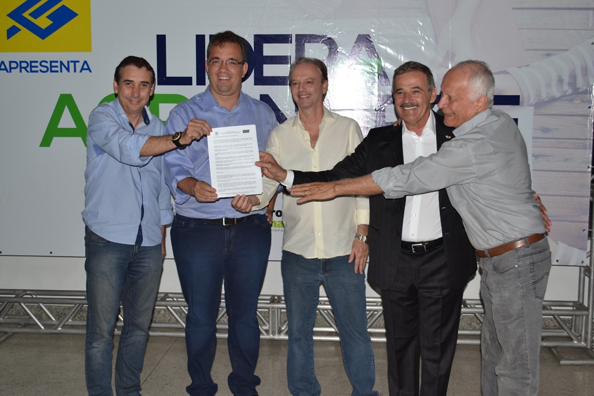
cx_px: 297
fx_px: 743
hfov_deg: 43.6
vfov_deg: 29.9
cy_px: 198
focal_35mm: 45
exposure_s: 1/125
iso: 200
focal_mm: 30
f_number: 5
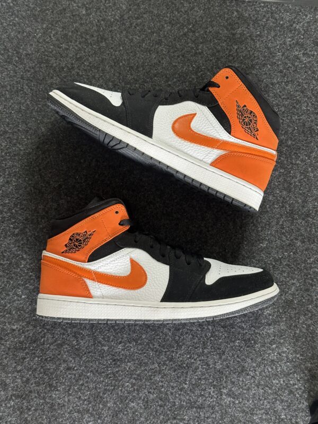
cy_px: 212
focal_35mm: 48
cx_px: 159
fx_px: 587
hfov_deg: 30.3
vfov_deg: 39.6
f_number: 1.78
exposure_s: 1/50
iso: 160
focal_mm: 6.86
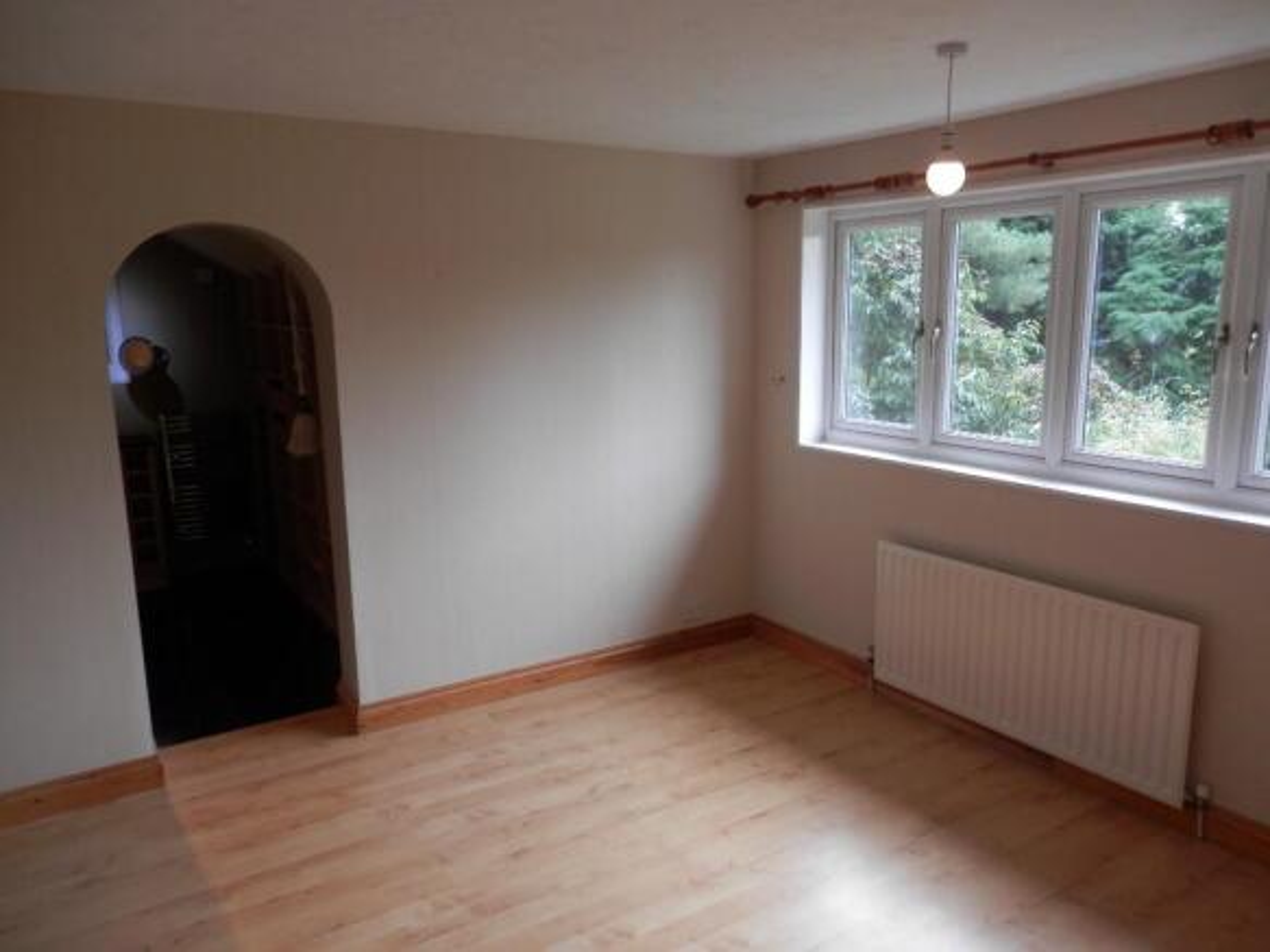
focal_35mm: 25
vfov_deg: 54.9
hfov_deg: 69.4
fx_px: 917
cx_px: 635
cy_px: 476
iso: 80
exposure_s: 1/30
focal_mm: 4.5
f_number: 3
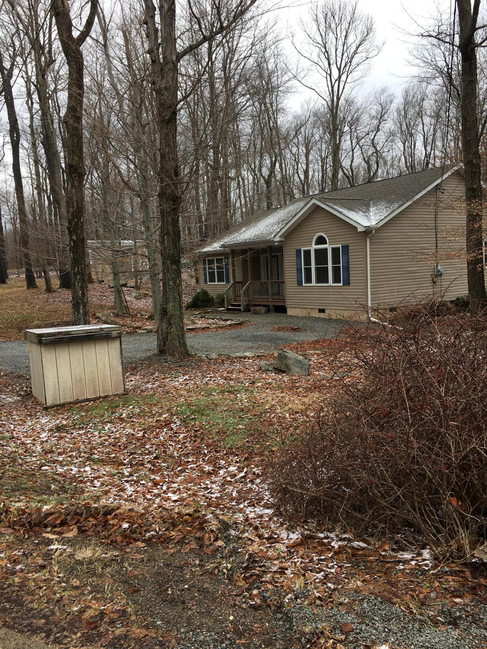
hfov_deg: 48.2
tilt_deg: -4.4
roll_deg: +1.7
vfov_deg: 61.7
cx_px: 244
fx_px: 544
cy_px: 324
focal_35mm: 29
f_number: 2.2
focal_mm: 4.15
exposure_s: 1/225
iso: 25
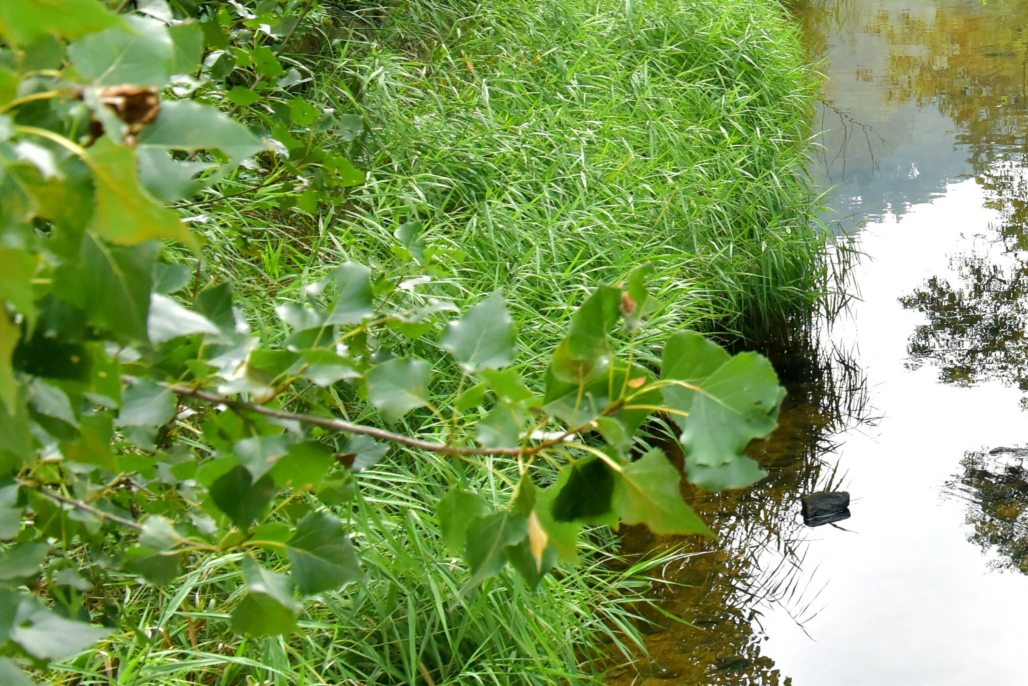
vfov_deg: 15.3
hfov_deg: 21.5
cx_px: 1388
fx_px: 2399
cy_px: -259
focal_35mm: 84
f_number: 8
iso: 1000
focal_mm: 29
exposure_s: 1/60
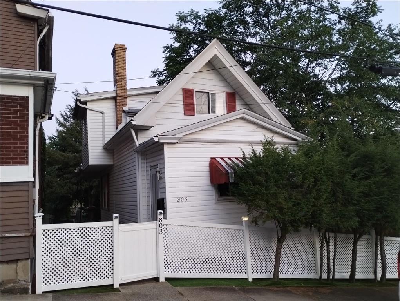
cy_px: 150
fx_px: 324
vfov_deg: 49.8
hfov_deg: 63.4
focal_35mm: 28
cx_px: 200
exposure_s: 1/20
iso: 1719
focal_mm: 4.27
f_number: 1.8
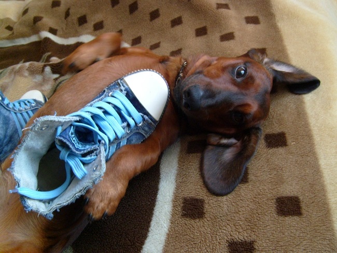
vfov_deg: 40.7
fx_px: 341
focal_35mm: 35
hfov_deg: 52.6
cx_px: 168
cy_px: 126
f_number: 2.8
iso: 200
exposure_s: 1/15
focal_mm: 5.8
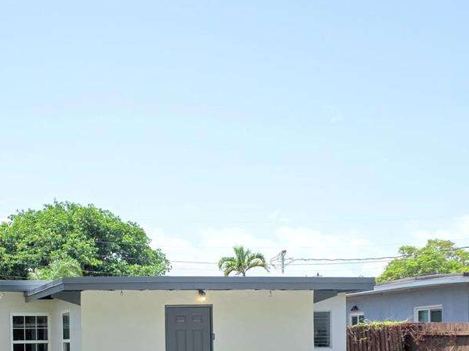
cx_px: 145
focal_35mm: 61
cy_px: 358
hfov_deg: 31.4
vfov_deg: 23.0
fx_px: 826
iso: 80
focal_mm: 6.3
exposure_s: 1/4889
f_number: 1.7
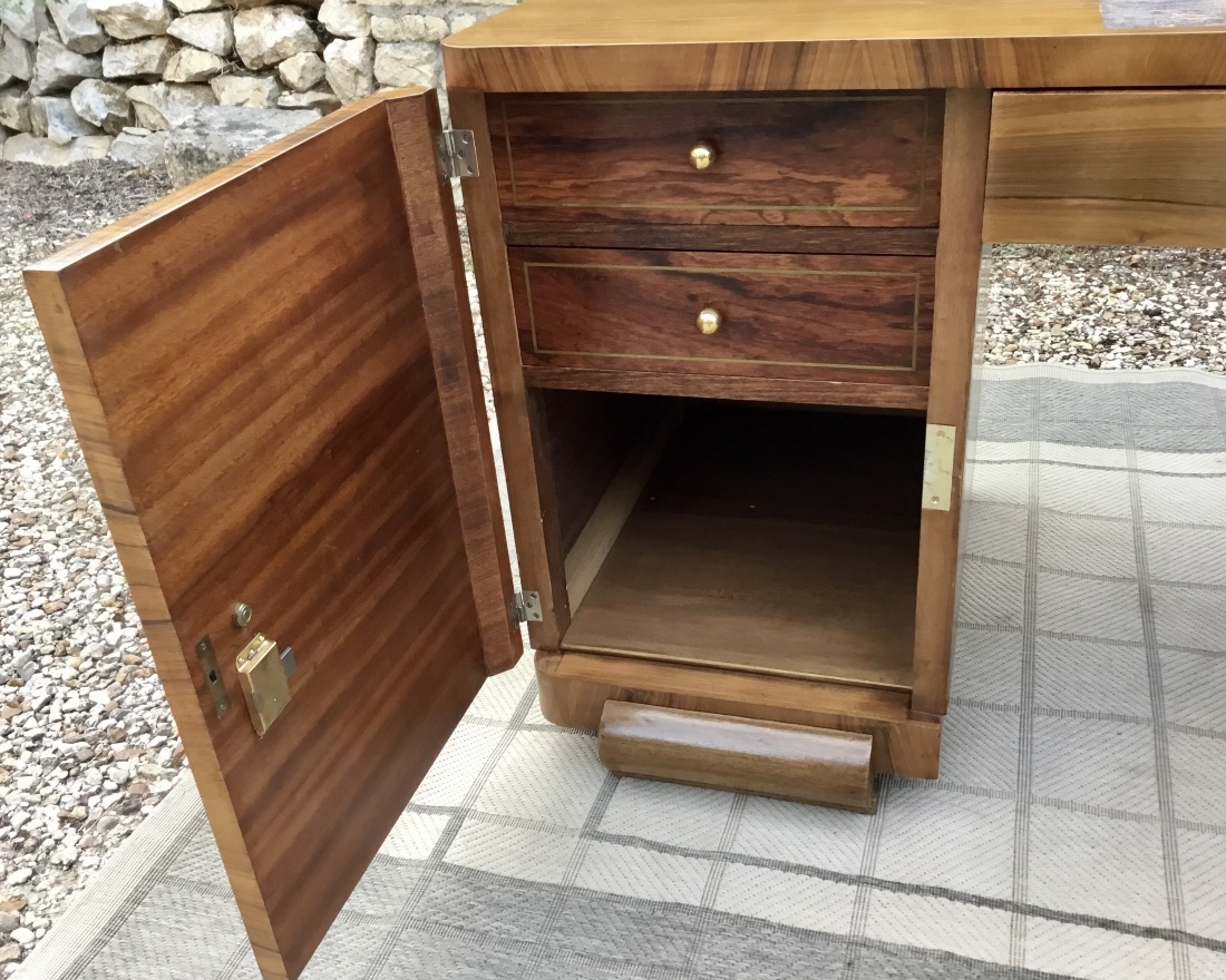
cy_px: 493
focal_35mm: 33
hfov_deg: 54.2
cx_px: 633
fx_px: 1197
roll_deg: +1.8
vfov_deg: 44.5
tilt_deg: -26.7
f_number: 2.4
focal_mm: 3.3
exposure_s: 1/33
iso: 50
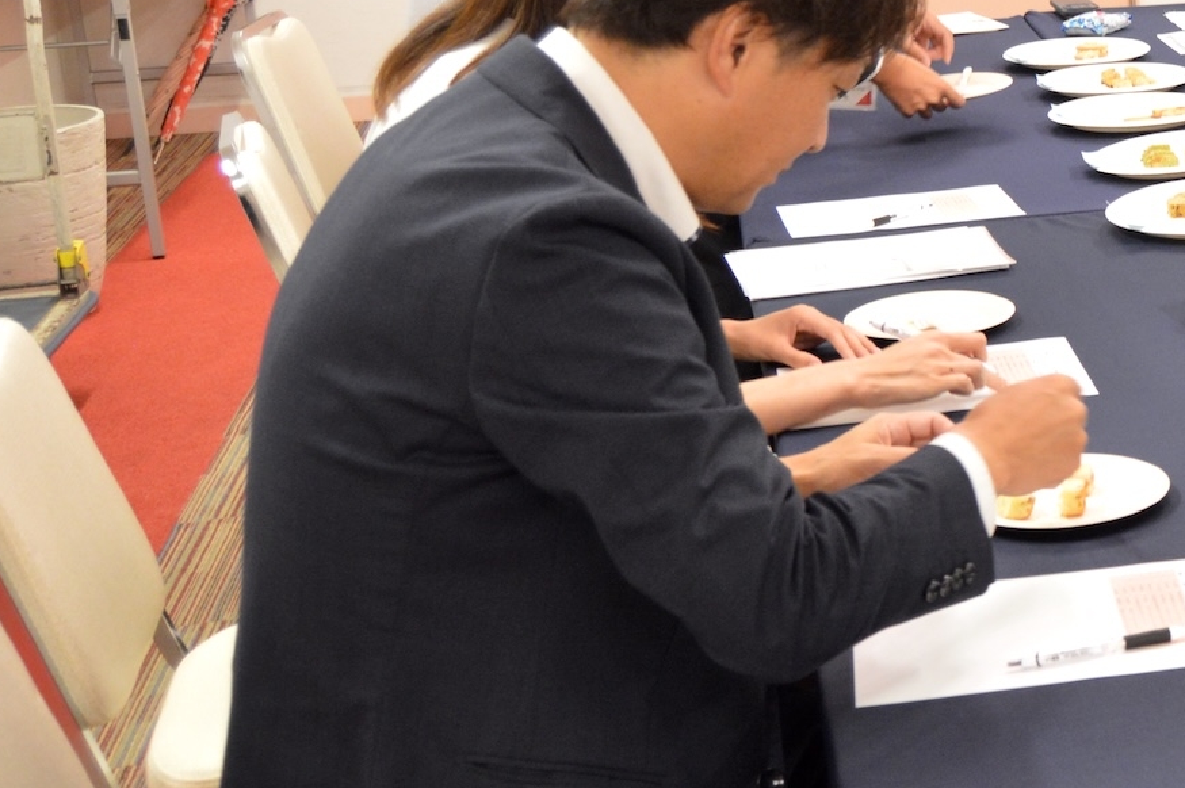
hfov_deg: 25.7
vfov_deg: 19.6
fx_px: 2269
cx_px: 1474
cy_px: 215
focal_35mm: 69
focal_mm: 18
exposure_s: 1/30
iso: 1100
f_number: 3.5
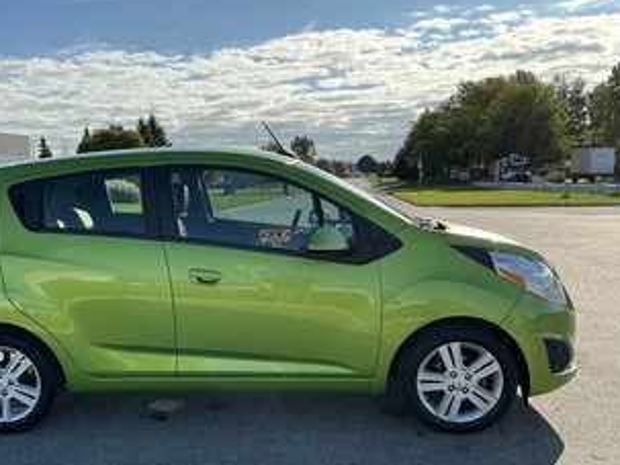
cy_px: 295
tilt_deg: -8.0
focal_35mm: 37
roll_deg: +1.6
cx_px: 237
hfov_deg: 49.7
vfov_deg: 38.4
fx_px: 662
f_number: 1.8
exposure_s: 1/1912
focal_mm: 3
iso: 25
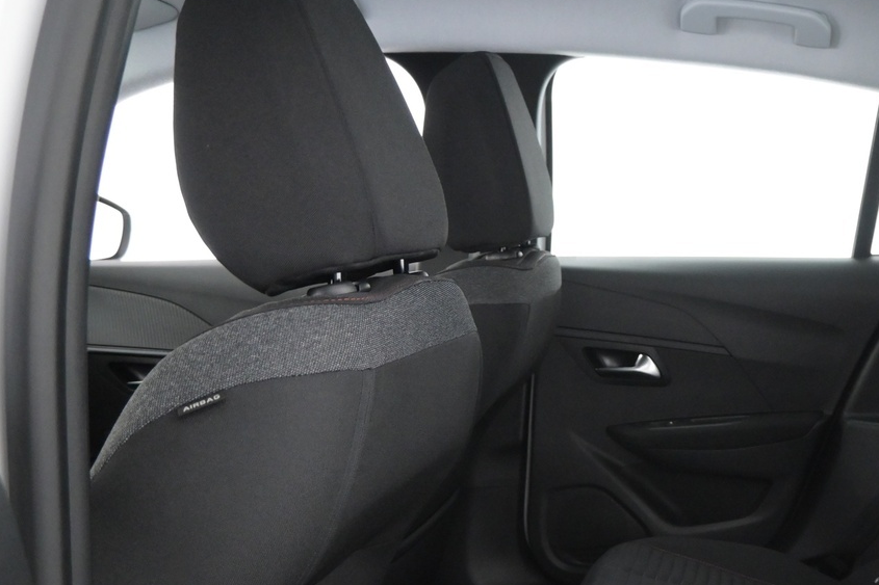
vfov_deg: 27.9
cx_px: 753
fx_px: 1123
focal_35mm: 46
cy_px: 554
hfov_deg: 40.2
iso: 2500
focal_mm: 16
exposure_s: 1/40
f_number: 3.5
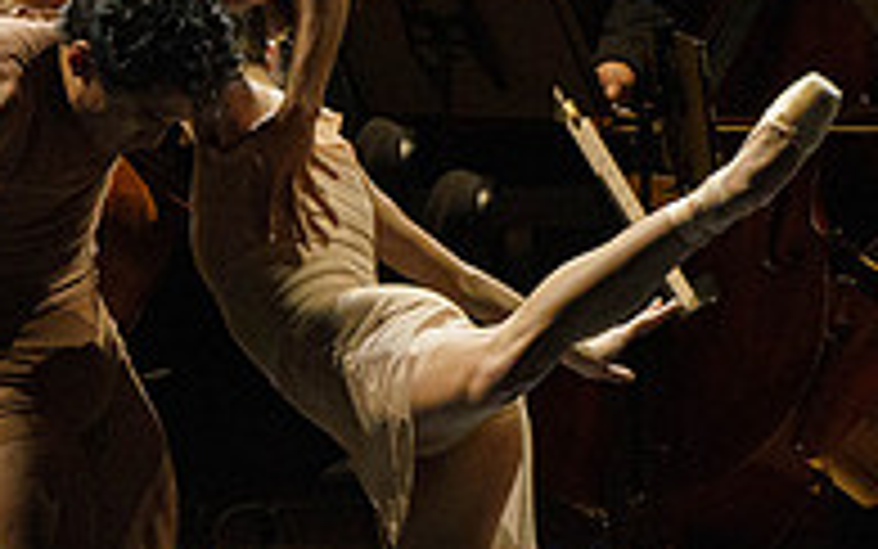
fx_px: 22619
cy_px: 224
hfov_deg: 2.2
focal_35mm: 945
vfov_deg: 1.4
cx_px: -23
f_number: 14
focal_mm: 238
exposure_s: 1/250
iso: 4000
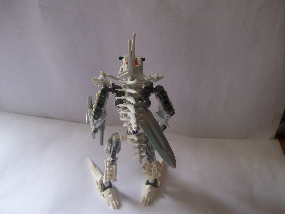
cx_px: 142
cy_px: 107
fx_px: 296
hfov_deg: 51.4
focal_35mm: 36
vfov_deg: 39.7
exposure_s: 1/95.1
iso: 80
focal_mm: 6
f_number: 2.7
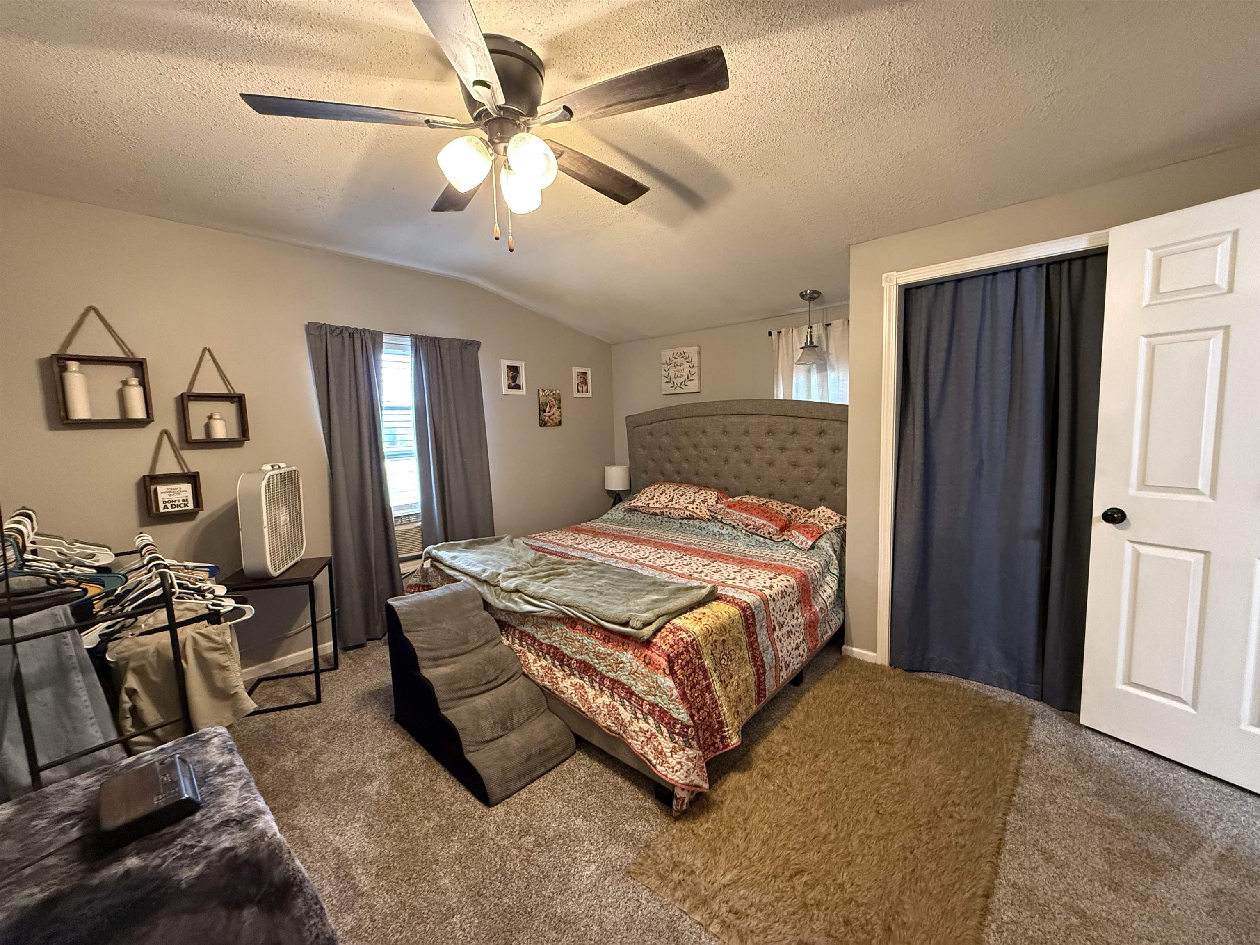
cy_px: 472
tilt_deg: -5.6
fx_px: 510
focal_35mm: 14
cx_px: 630
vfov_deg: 85.7
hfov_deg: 102.1
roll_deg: +1.6
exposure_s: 1/60
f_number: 2.2
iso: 800
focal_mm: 2.22
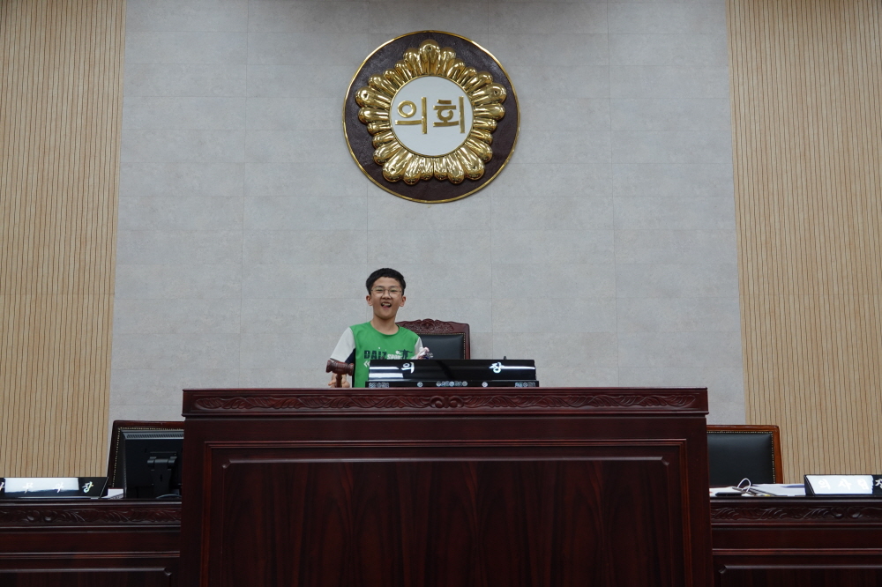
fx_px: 759
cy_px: 294
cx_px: 441
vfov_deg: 42.3
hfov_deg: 60.3
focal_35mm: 31
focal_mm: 11.51
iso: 125
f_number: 2.8
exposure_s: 1/40
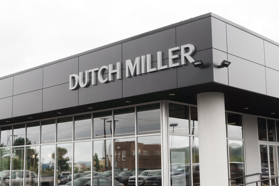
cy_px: 93
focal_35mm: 52
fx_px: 403
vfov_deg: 26.0
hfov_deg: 38.2
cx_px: 140
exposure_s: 1/125
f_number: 5
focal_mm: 52
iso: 125
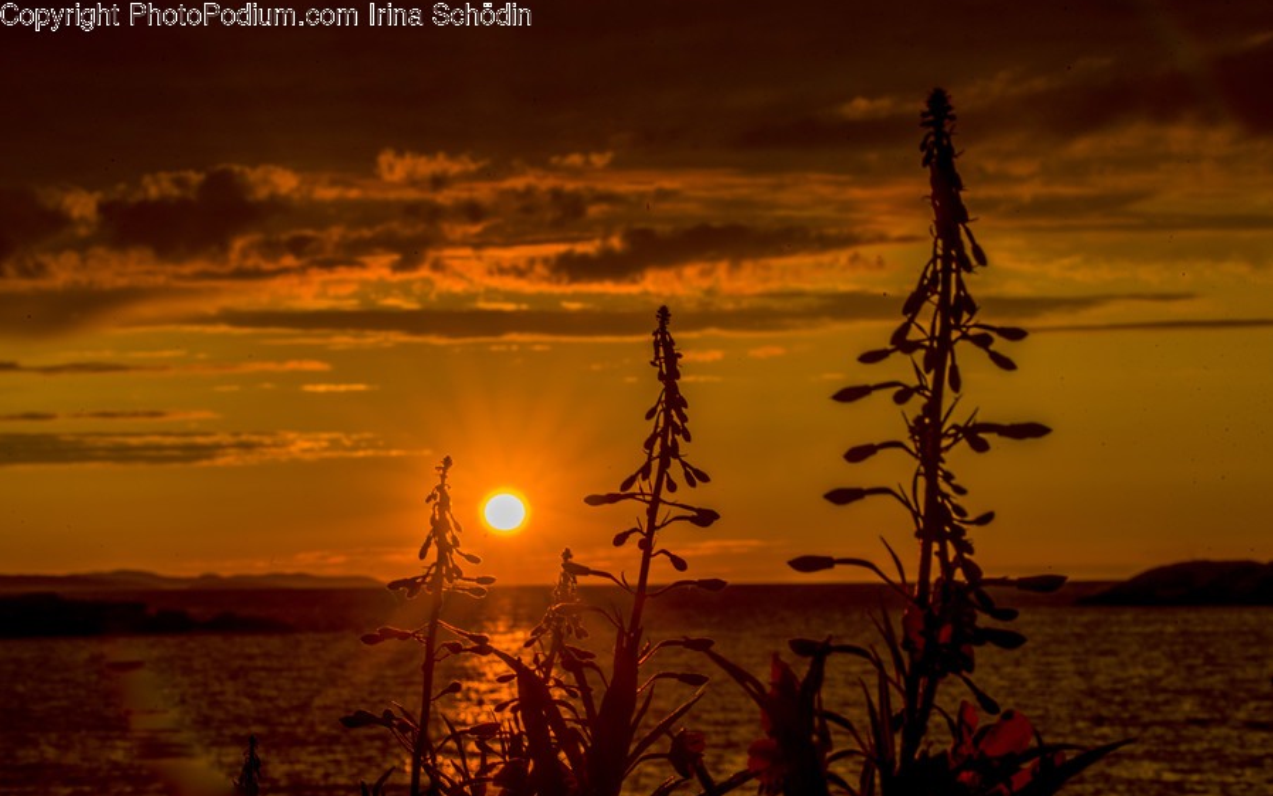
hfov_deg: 22.6
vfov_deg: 14.2
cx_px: 636
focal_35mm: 92
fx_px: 3191
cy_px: 408
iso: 100
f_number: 36
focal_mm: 90
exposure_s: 1/30
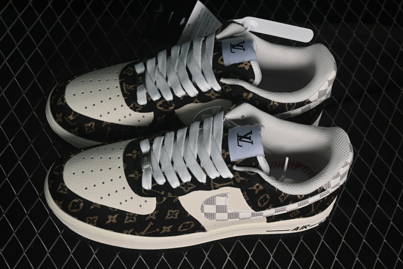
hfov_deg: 27.0
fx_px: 840
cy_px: 134
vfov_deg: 18.2
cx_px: 202
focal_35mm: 75
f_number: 6.3
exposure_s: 1/50
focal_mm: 50
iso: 160
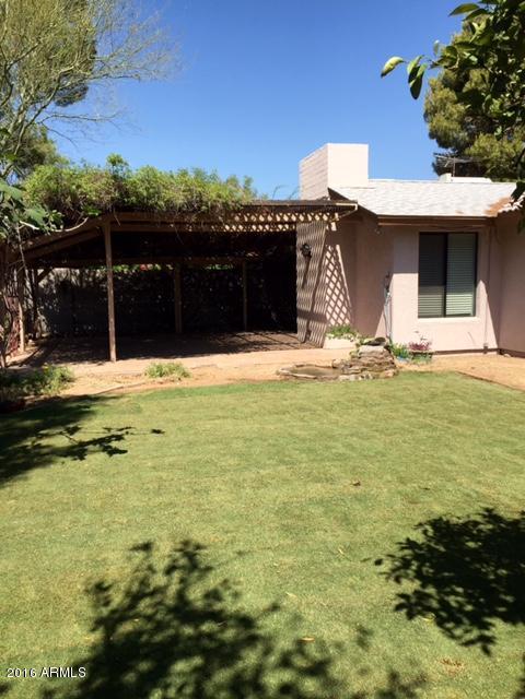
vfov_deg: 61.7
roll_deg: -0.3
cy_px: 350
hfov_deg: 48.2
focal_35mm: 29
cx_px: 262
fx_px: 586
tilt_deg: -7.2
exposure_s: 1/1647
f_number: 2.2
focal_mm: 4.15
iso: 32
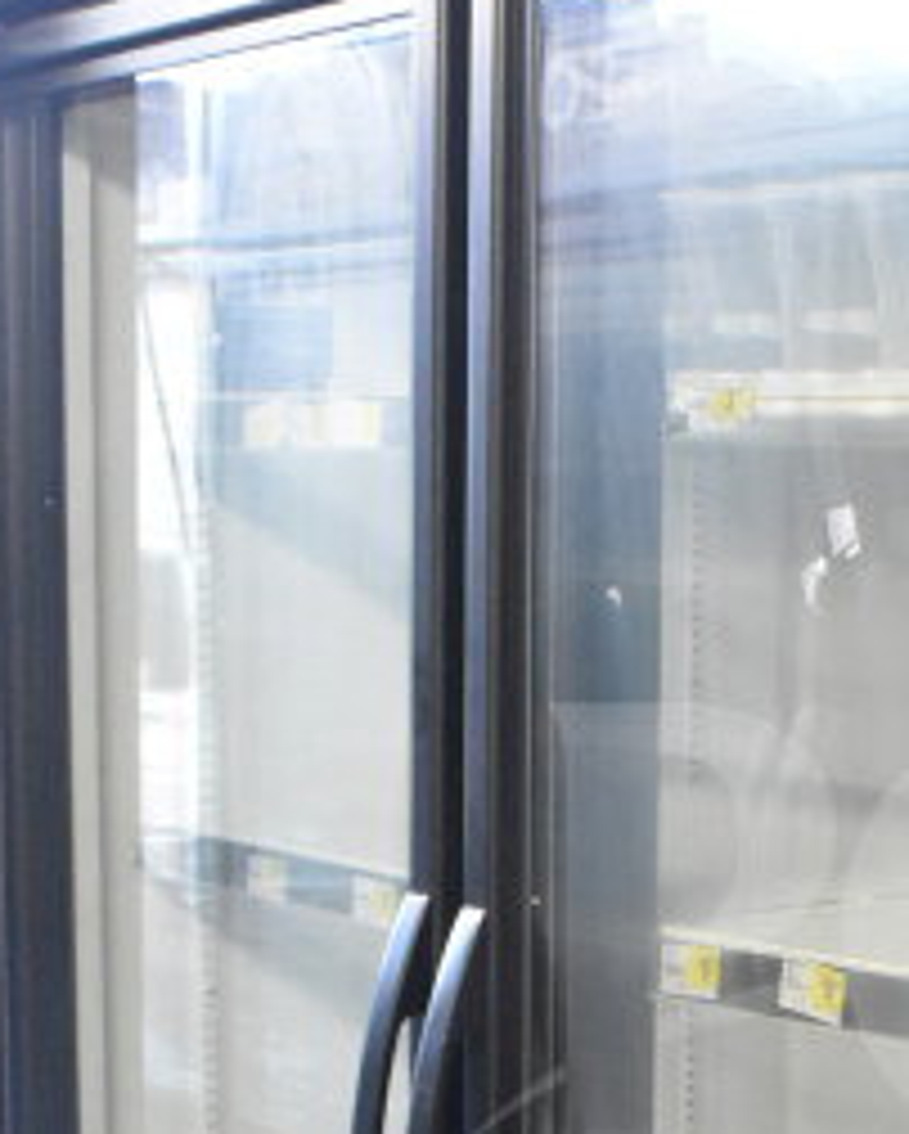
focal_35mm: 92
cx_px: 950
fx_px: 3090
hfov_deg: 16.3
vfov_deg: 20.3
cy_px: 1060
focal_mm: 18
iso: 6400
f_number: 5
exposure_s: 1/100
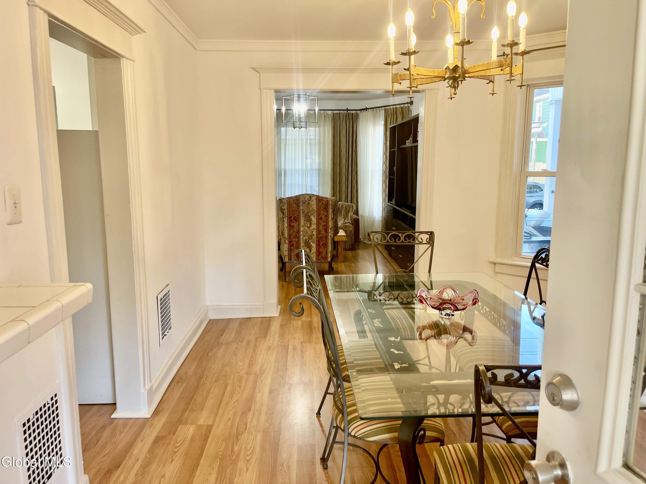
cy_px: 242
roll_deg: +0.5
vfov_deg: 54.9
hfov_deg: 69.4
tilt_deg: -5.0
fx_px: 467
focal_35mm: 25
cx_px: 323
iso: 80
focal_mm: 5.1
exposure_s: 1/60
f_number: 1.6
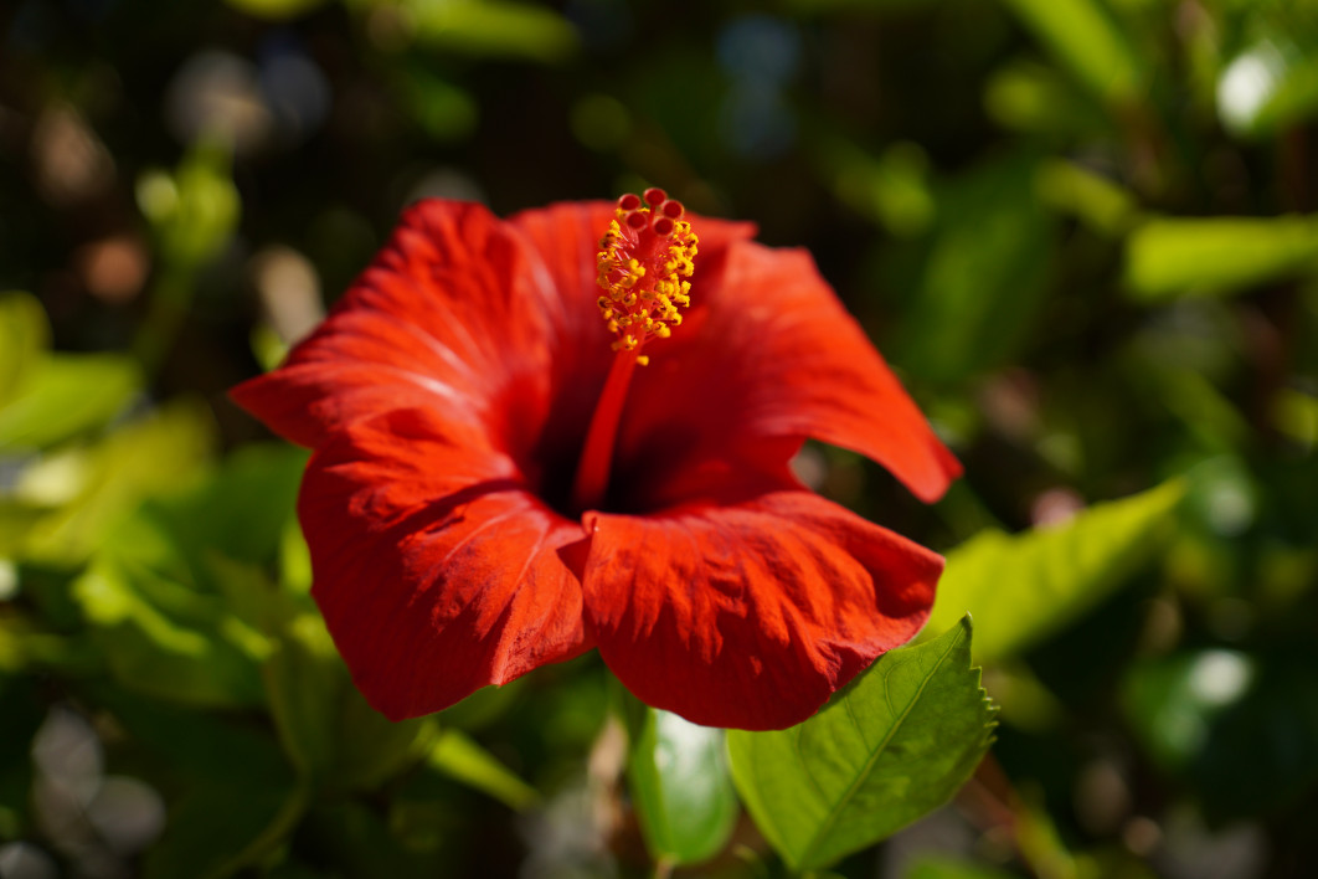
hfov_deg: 31.9
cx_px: 659
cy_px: 440
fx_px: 2306
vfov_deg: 21.6
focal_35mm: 63
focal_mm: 42
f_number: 2.8
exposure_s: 1/2000
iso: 100
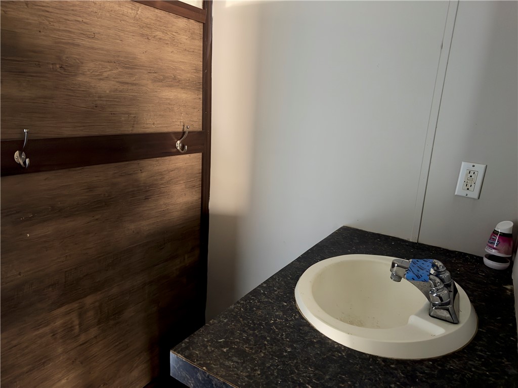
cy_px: 194
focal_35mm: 24
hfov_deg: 71.6
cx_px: 259
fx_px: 359
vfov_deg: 56.8
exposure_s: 1/30
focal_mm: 6.76
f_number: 1.78
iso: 1250
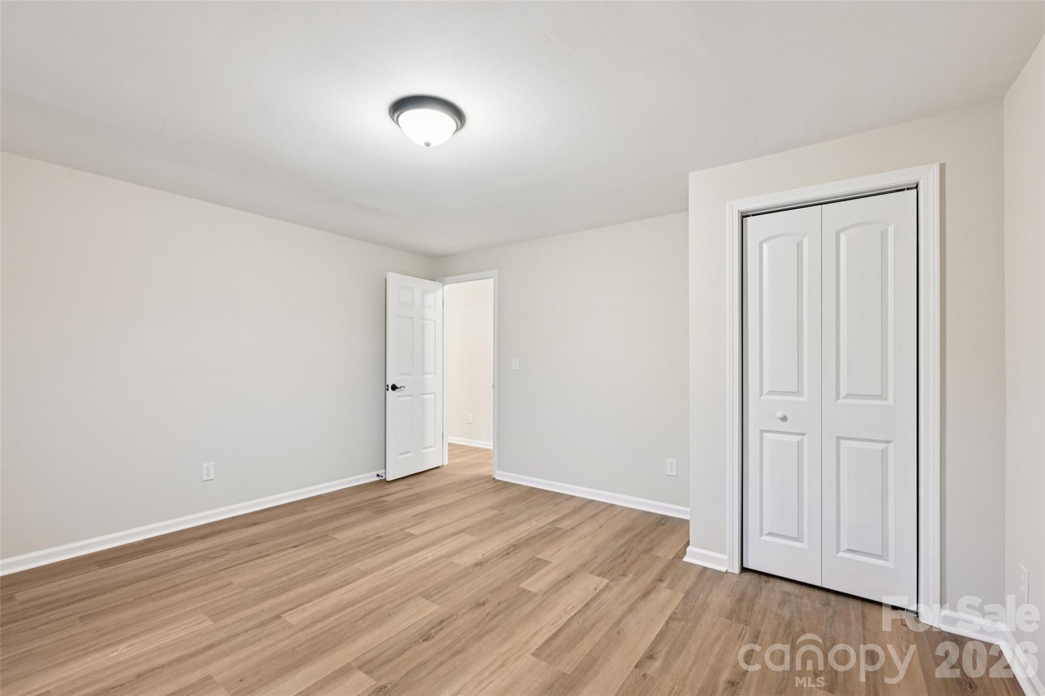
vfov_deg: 75.5
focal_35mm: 16
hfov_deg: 98.5
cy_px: 348
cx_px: 522
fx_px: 450
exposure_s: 1/5
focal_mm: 15.5
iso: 400
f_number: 8
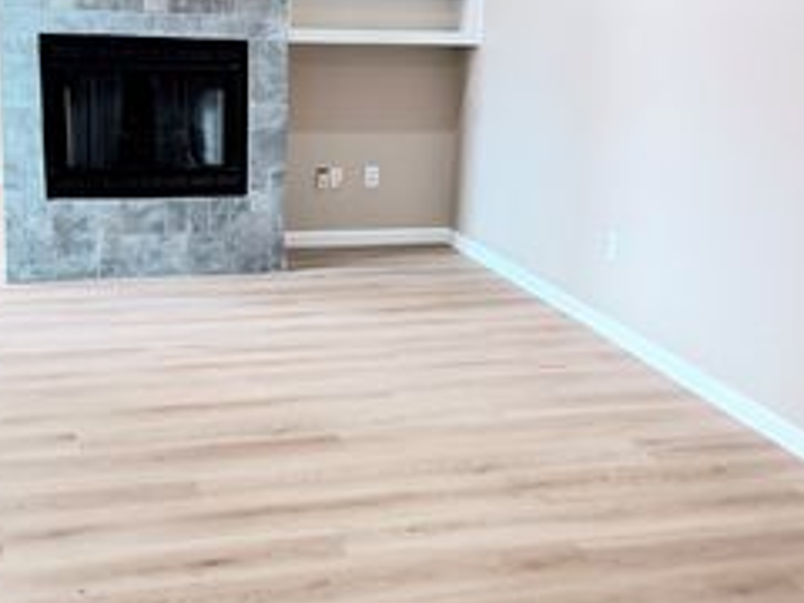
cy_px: 253
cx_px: 358
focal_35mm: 50
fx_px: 1161
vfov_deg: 29.1
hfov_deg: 38.1
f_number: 1.78
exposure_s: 1/60
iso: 640
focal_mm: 6.76
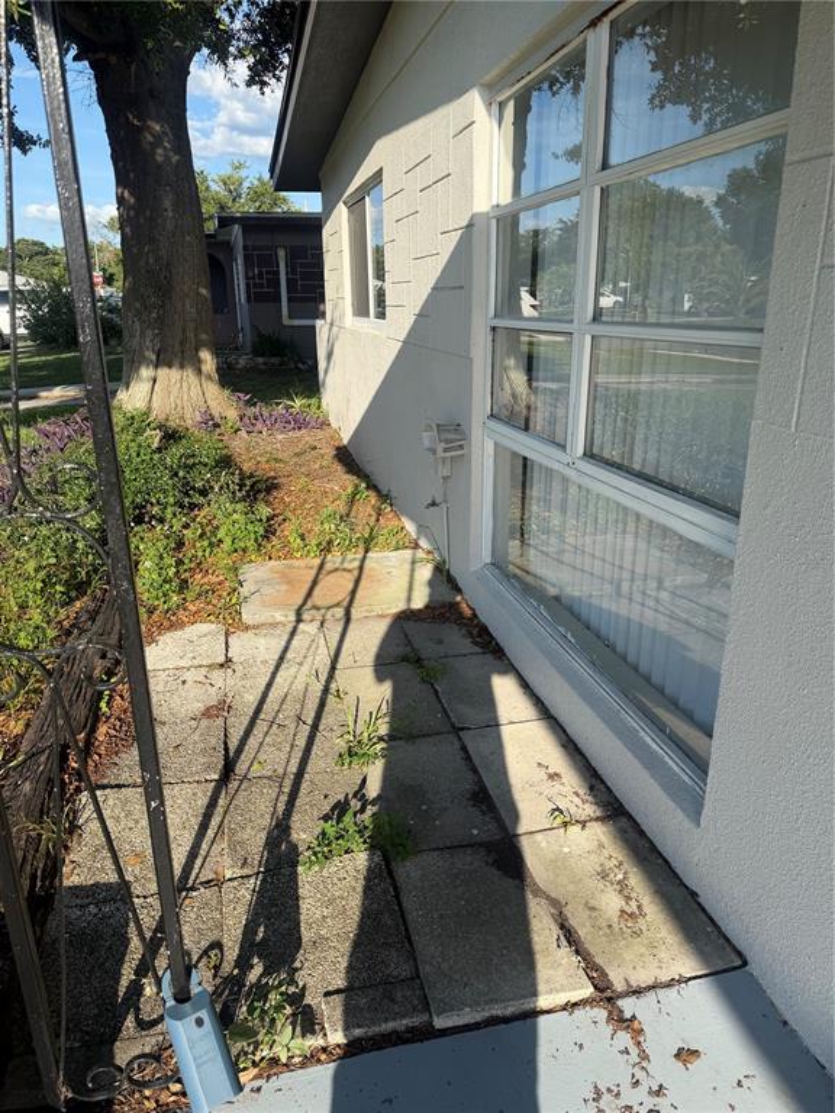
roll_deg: +0.3
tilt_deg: -18.2
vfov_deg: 71.6
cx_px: 418
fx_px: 772
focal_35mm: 24
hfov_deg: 56.8
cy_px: 556
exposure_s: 1/2370
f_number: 1.78
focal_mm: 6.76
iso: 80
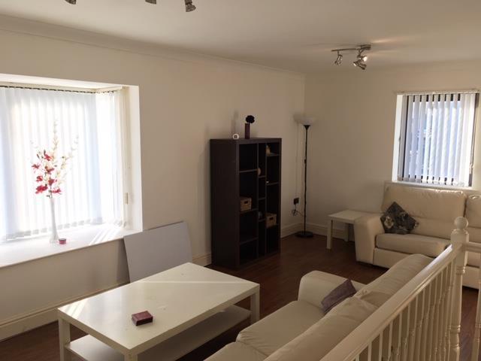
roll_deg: -0.8
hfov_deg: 61.7
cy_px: 180
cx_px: 240
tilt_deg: -7.9
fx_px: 403
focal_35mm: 29
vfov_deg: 48.2
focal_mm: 4.15
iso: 25
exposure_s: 1/102
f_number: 2.2
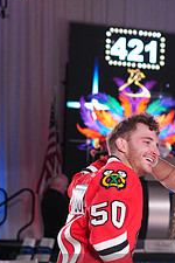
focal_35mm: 178
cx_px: 171
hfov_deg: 7.7
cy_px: 293
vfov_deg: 11.4
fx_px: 1298
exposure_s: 1/500
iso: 2500
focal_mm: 69
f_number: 4
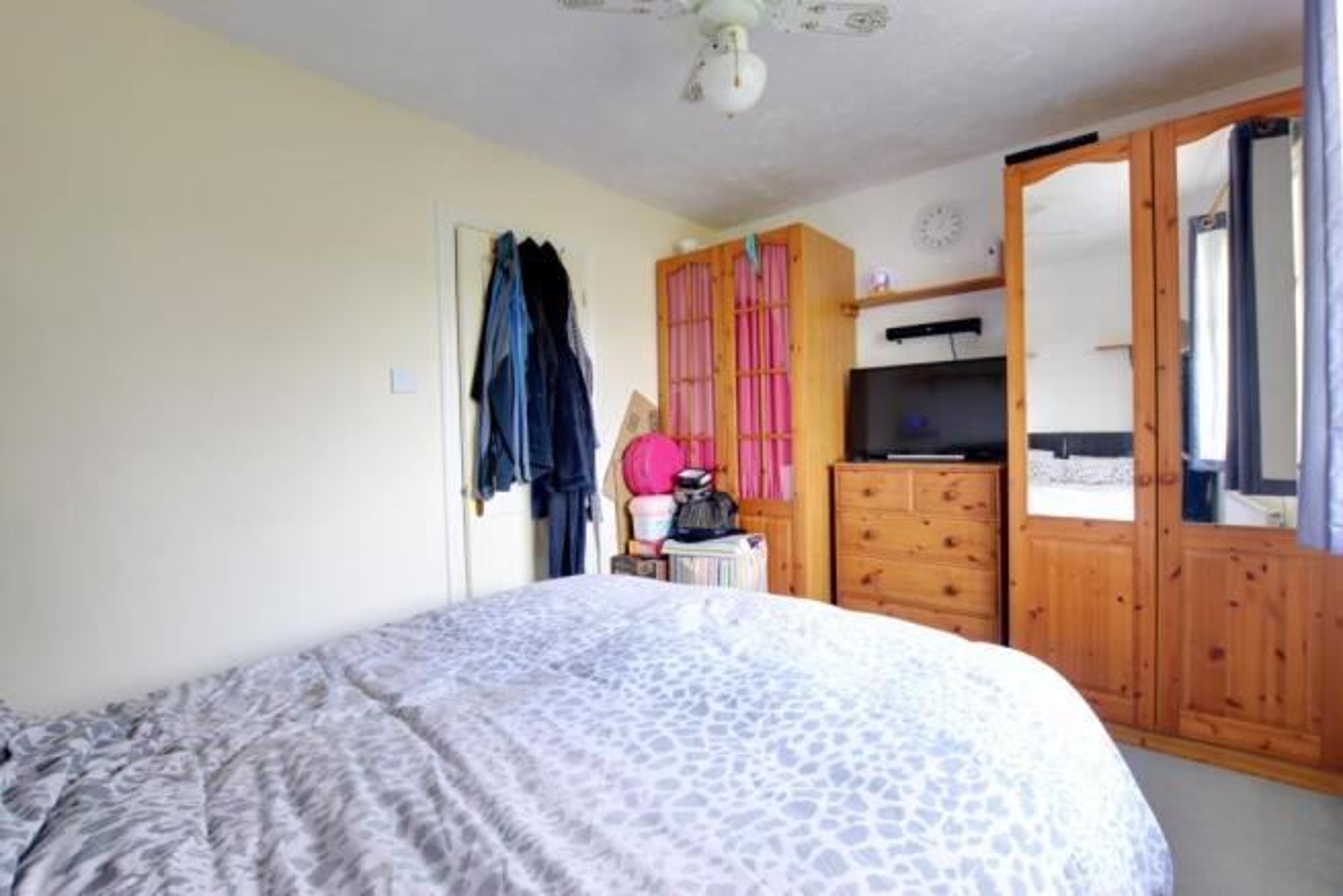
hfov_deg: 100.4
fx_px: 560
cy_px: 448
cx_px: 672
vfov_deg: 77.4
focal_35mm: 15
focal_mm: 10
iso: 100
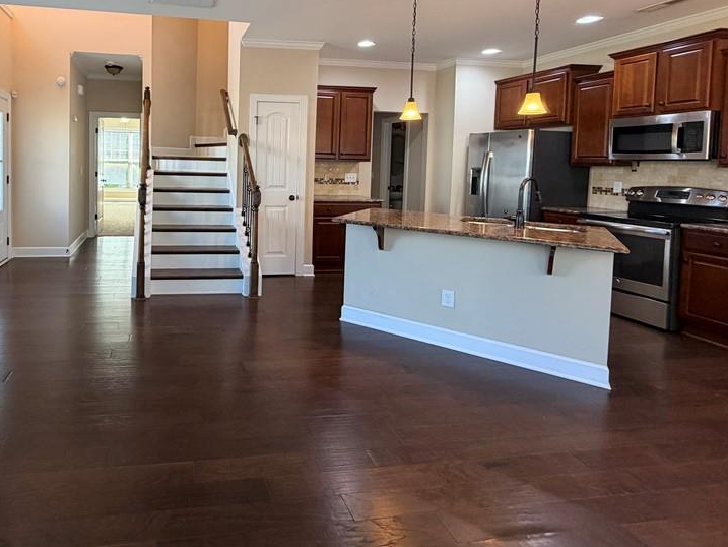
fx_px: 421
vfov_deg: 64.2
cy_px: 180
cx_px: 217
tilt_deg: -2.4
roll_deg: -0.6
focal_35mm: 20
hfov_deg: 77.8
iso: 160
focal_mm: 2.22
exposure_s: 1/60
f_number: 2.2
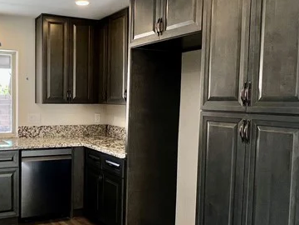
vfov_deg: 38.6
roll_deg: -0.8
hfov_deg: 48.2
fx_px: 320
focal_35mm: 37
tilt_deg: -4.7
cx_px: 75
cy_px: 126
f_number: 1.8
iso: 100
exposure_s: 1/120
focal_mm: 1.57
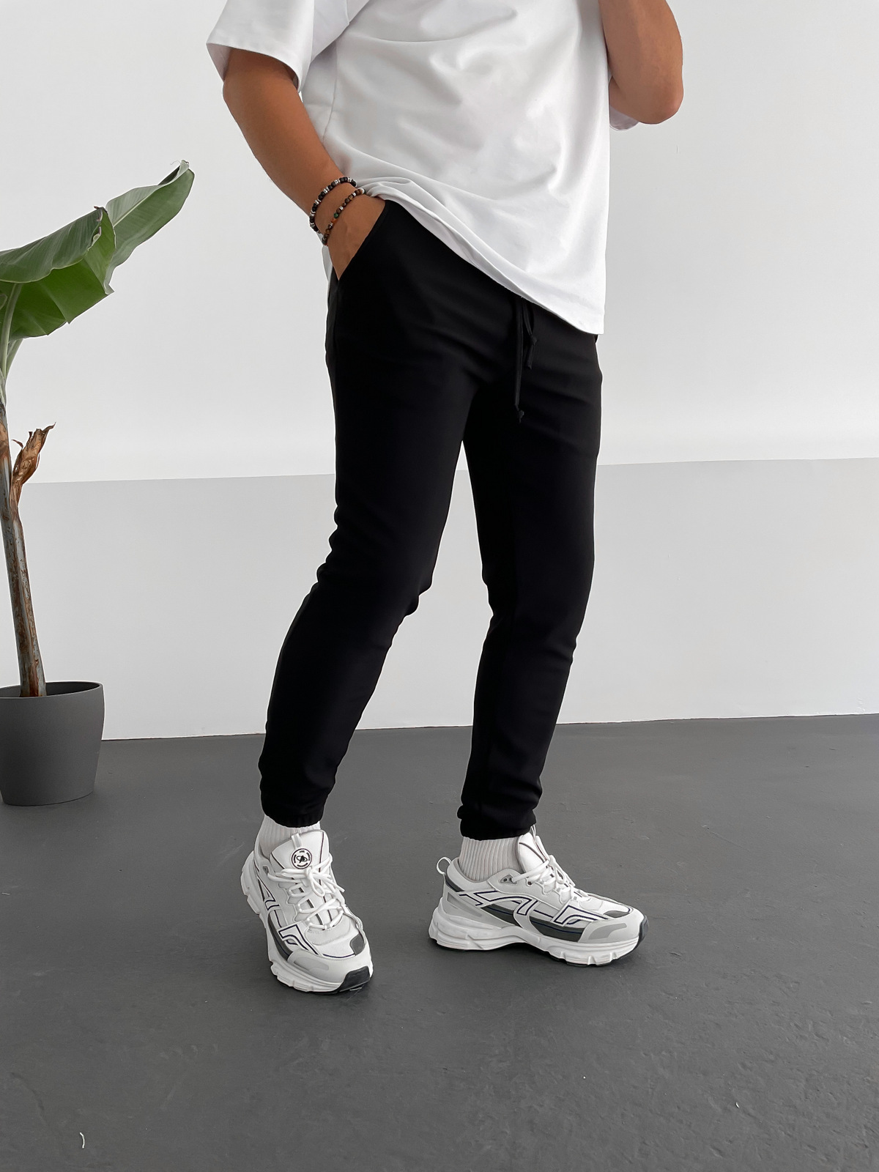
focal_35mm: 29
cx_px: 440
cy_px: 586
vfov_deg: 61.7
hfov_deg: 48.2
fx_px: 982
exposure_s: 1/120
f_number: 1.8
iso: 25
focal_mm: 3
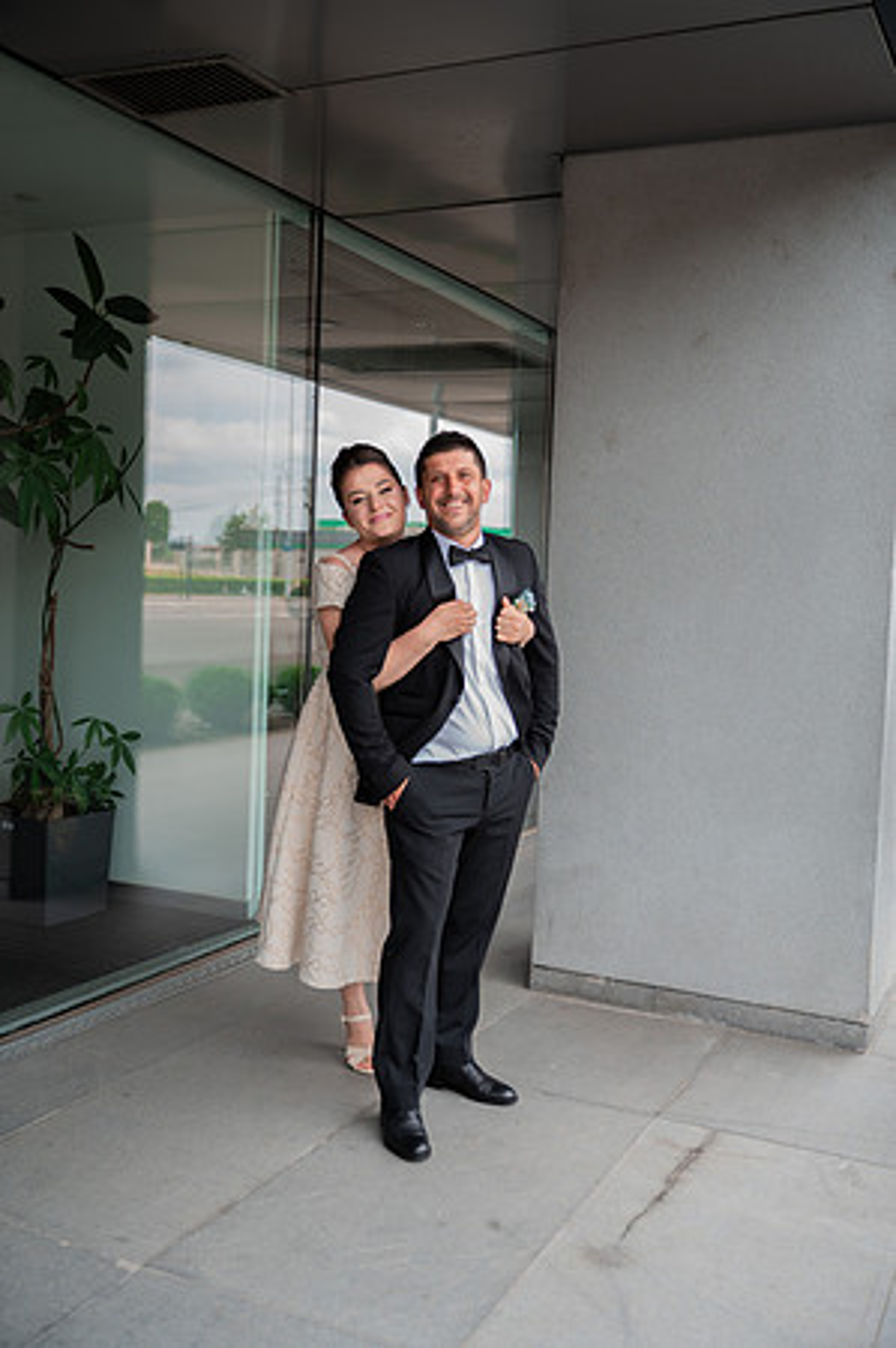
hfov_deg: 37.8
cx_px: 448
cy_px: 674
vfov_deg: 54.5
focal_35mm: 35
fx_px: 1310
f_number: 2.8
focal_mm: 35
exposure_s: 1/320
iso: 200
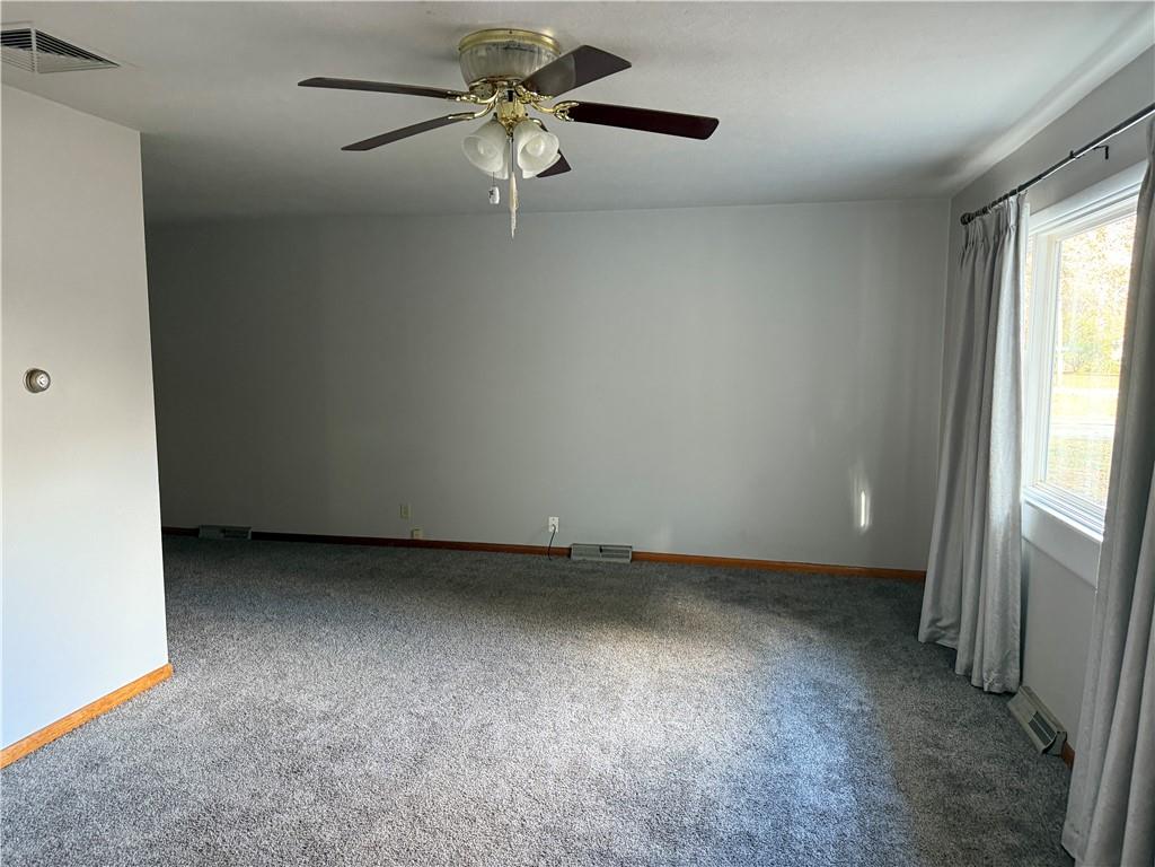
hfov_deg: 71.6
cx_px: 578
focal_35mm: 24
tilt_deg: -4.8
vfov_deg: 56.8
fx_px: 801
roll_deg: +0.2
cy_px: 434
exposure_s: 1/60
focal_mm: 6.76
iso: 400
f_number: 1.78
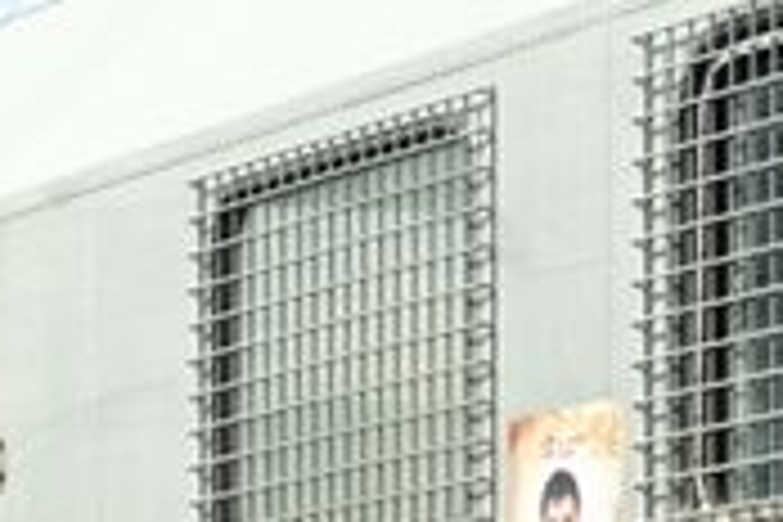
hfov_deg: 7.1
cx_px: -112
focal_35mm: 289
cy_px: 1120
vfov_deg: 4.7
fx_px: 6285
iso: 1600
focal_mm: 44.4
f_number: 5.6
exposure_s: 1/3200
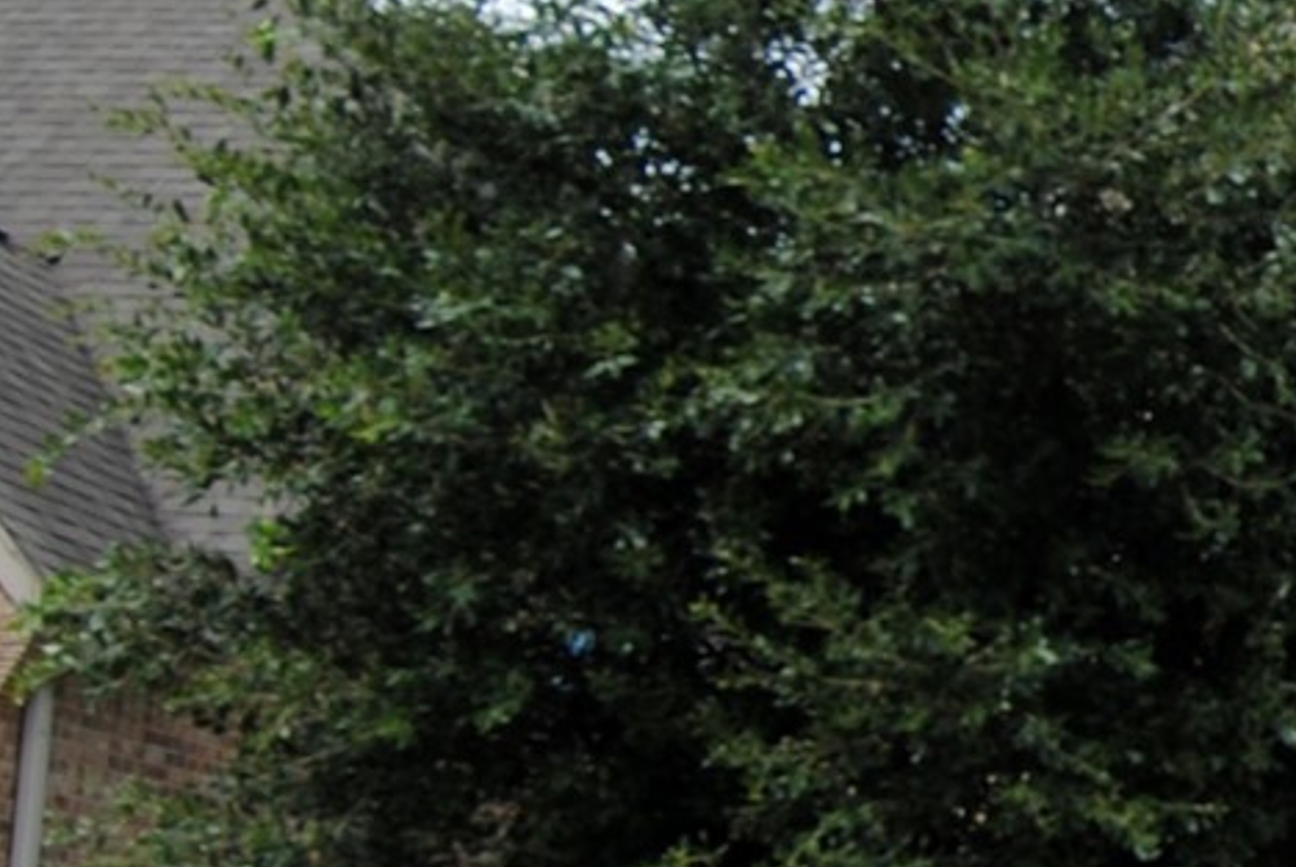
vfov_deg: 15.1
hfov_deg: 20.0
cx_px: 1846
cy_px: 634
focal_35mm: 90
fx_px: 3254
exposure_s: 1/500
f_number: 4
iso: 100
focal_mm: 13
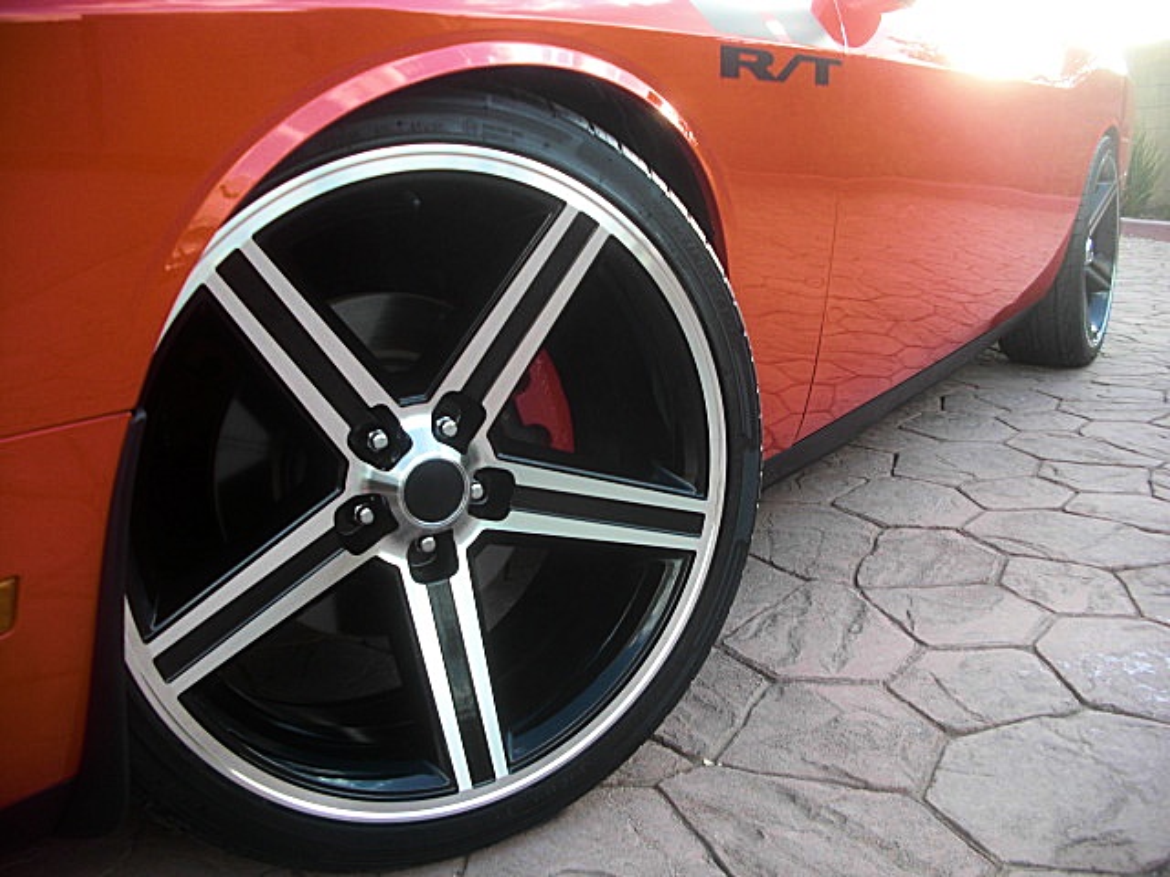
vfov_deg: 39.7
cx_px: 585
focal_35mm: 36
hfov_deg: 51.4
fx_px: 1217
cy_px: 438
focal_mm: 6.3
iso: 50
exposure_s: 1/80
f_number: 2.8
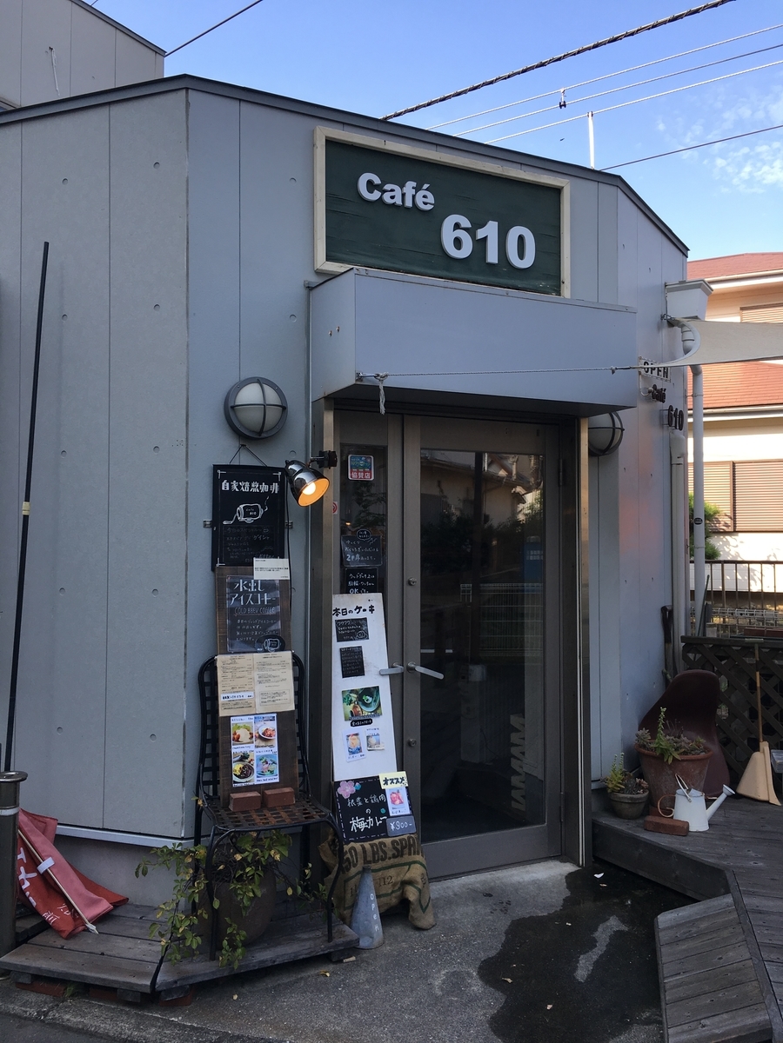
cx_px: 392
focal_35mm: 29
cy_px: 522
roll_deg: -1.8
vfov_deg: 61.7
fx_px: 875
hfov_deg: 48.2
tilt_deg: -0.5
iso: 25
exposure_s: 1/427
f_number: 2.2
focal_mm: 4.15
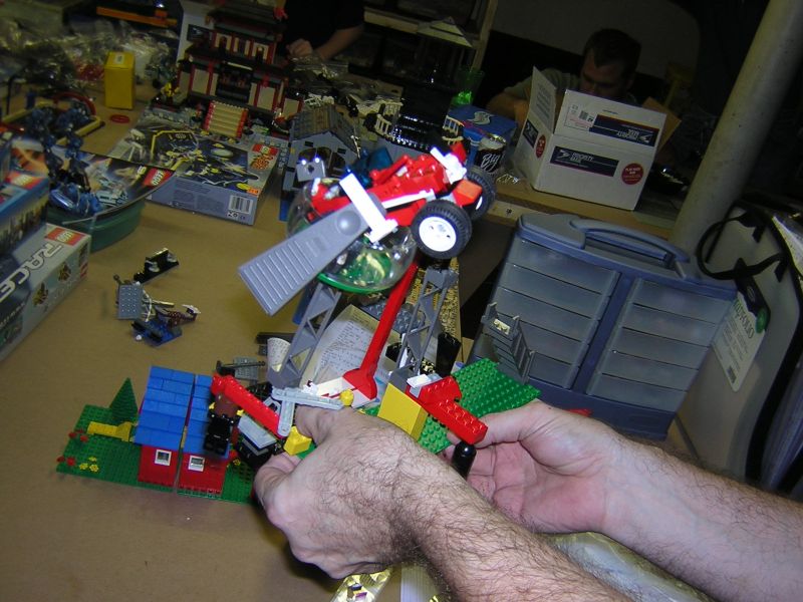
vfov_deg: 39.7
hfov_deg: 51.4
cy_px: 301
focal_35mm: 36
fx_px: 835
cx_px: 402
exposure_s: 1/60.1
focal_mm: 4.7
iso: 100
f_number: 2.6
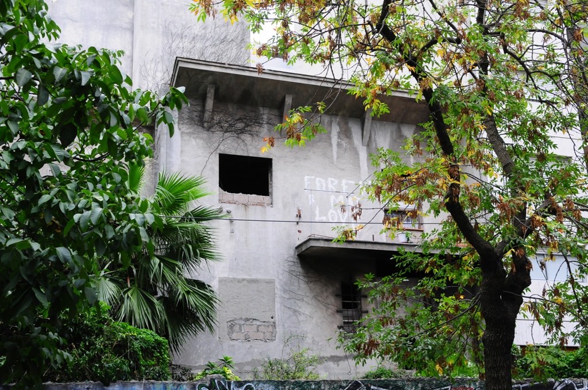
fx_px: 734
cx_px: 294
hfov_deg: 43.7
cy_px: 195
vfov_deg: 29.8
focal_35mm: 45
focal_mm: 30
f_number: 4.5
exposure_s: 1/200
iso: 800
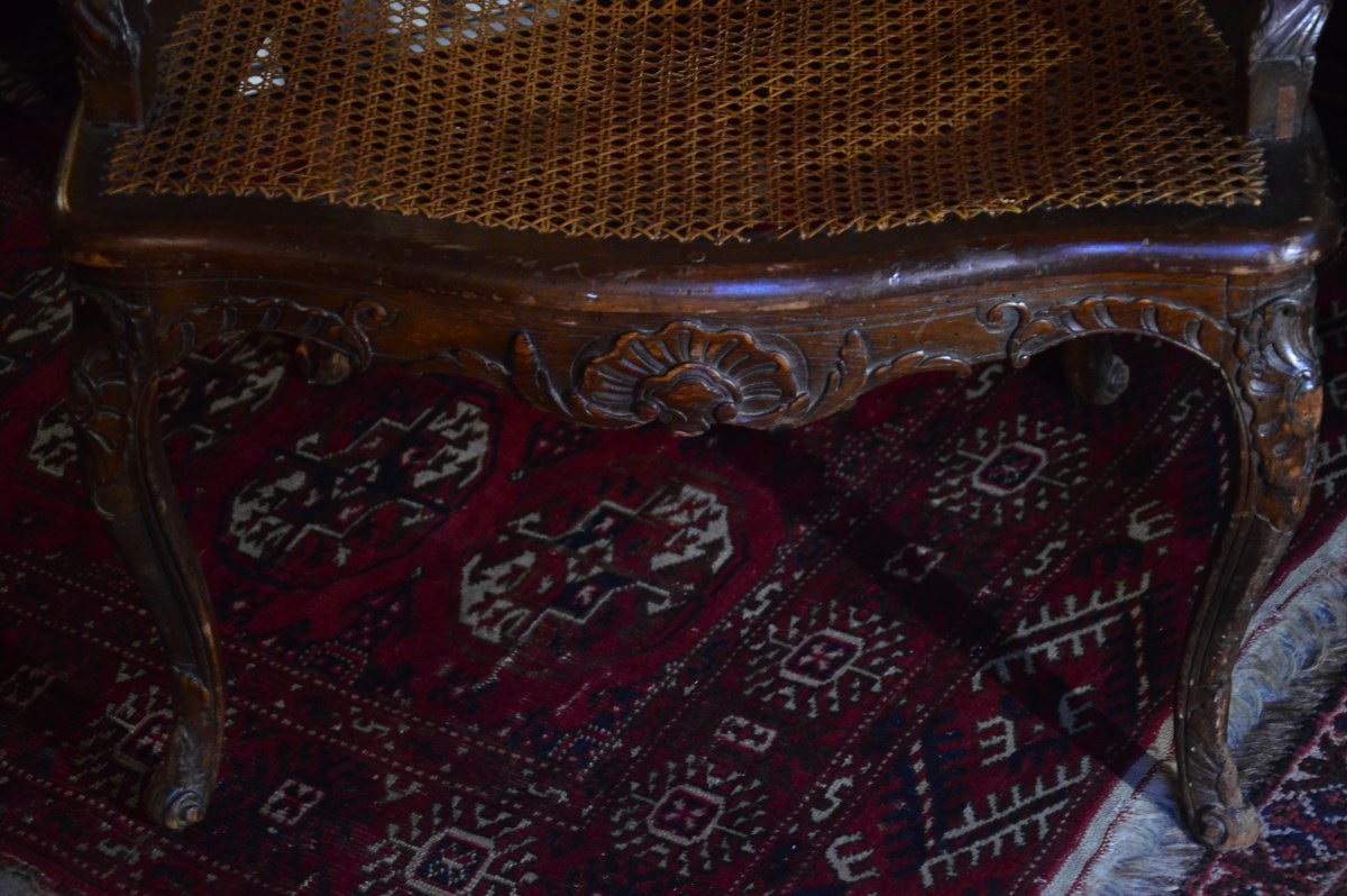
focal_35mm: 105
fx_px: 3925
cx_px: 674
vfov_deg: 13.0
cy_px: 448
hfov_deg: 19.5
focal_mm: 70
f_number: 5.3
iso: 3200
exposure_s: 1/50
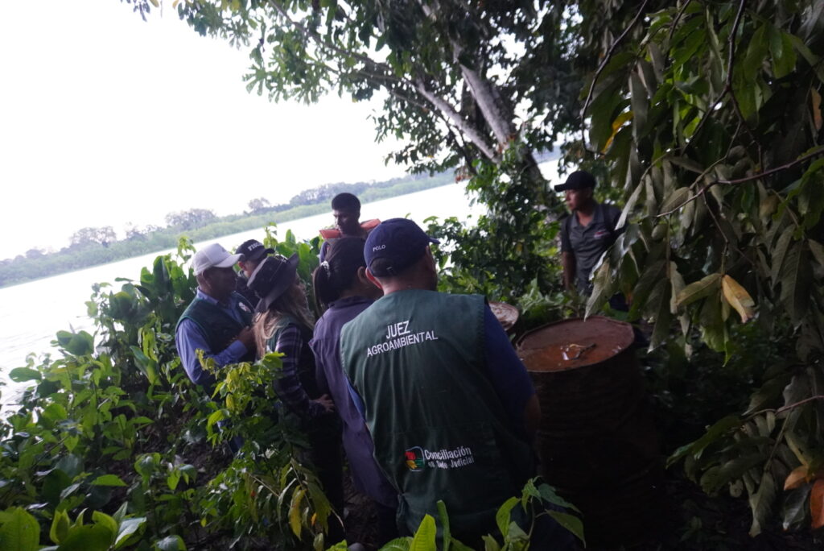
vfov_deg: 53.2
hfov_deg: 73.7
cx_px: 412
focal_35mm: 24
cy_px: 276
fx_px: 550
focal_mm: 16
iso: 3200
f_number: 3.5
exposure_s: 1/160
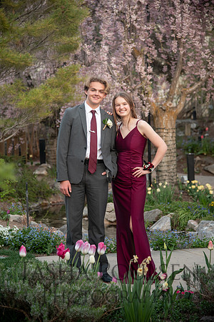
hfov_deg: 14.9
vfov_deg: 22.1
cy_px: 161
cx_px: 107
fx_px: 820
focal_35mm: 92
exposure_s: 1/125
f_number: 4
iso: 800
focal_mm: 92
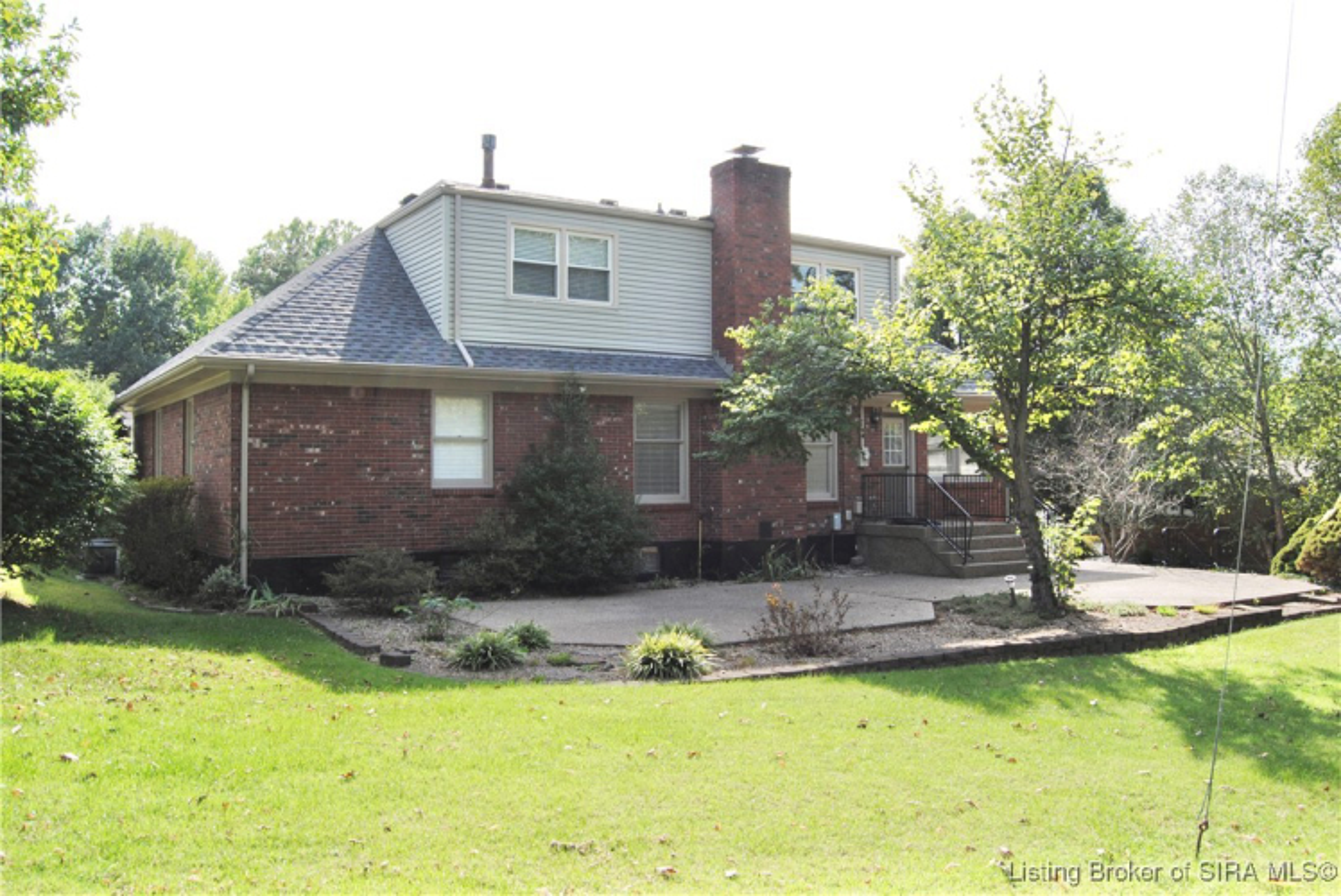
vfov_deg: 48.0
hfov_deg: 67.3
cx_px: 670
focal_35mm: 27
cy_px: 448
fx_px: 1006
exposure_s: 1/200
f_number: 7.1
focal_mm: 18
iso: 100
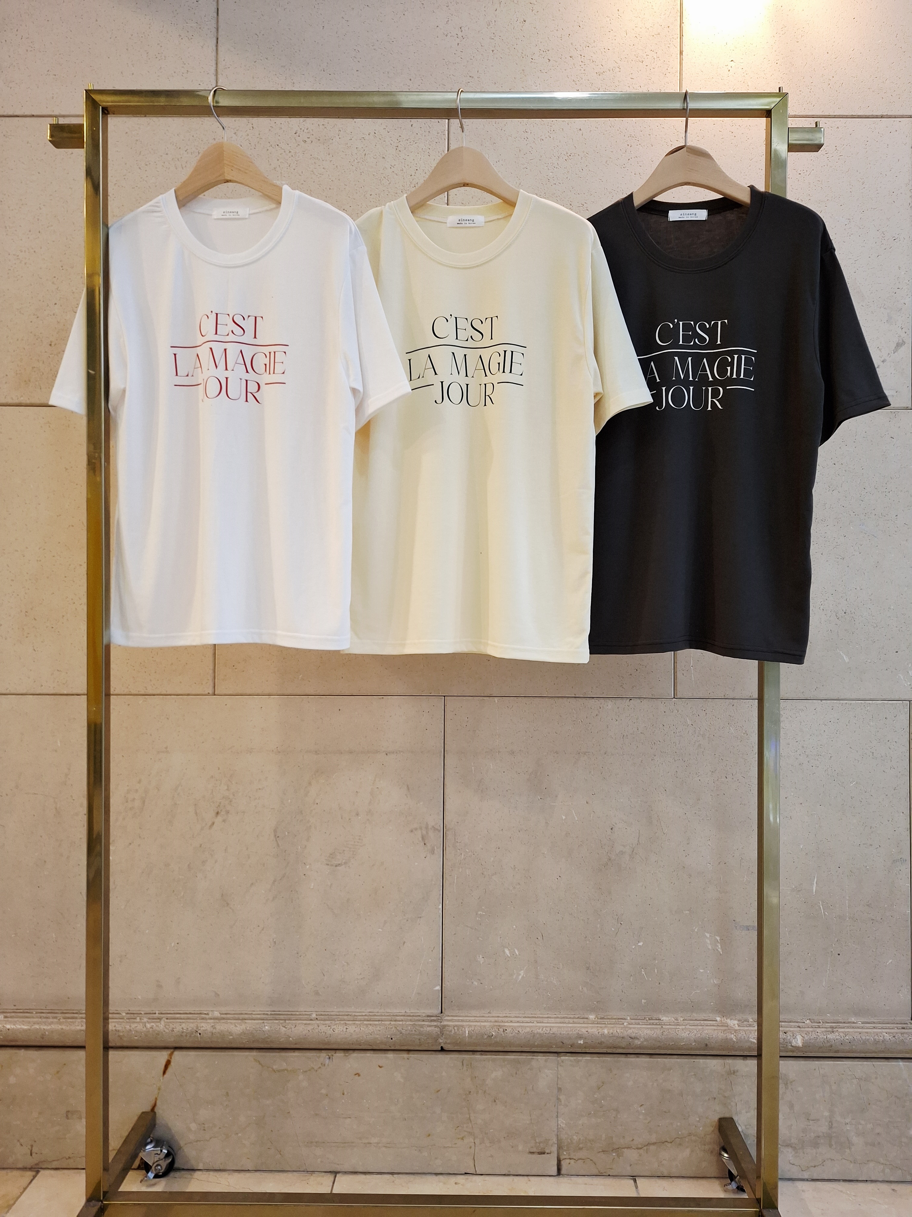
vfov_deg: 69.4
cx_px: 456
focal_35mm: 25
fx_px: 878
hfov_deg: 54.9
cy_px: 608
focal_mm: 5.23
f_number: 1.8
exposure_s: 1/120
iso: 200
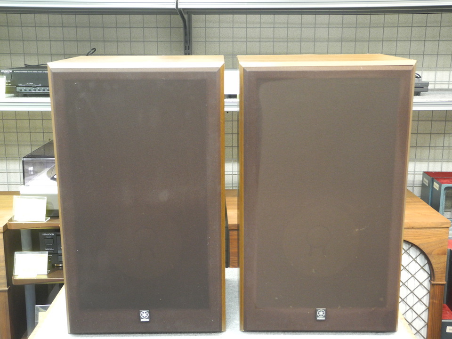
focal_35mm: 45
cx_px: 226
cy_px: 170
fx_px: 588
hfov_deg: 42.1
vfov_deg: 32.2
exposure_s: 1/7.8
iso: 400
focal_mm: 9.7
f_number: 3.2
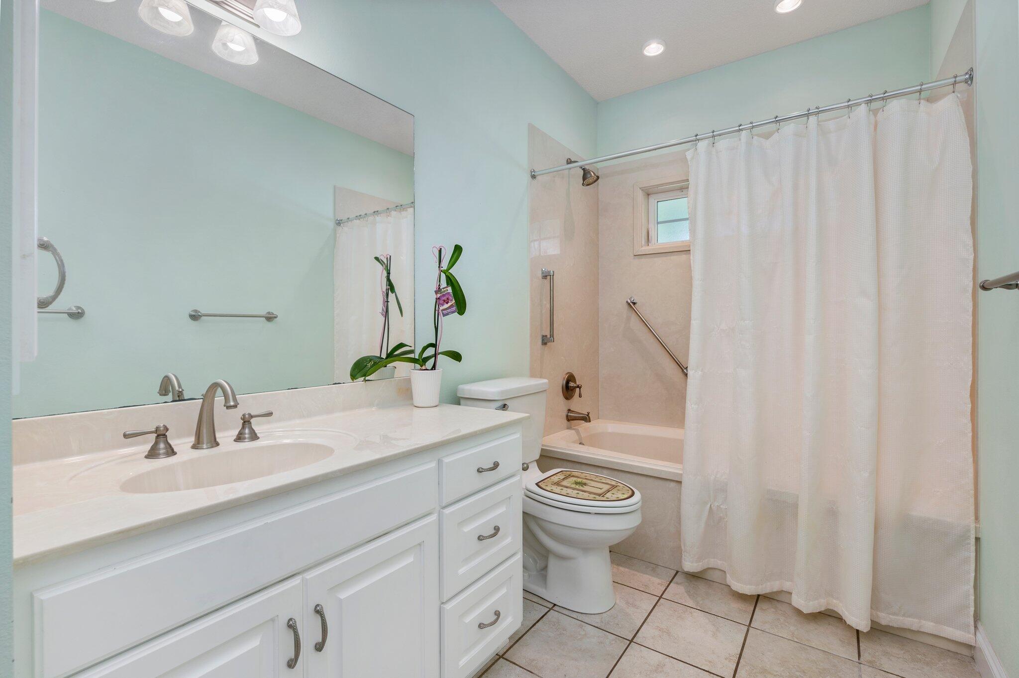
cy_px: 339
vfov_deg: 73.7
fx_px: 453
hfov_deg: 96.8
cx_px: 510
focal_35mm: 16
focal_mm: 16
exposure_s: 1/30
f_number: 9
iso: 125
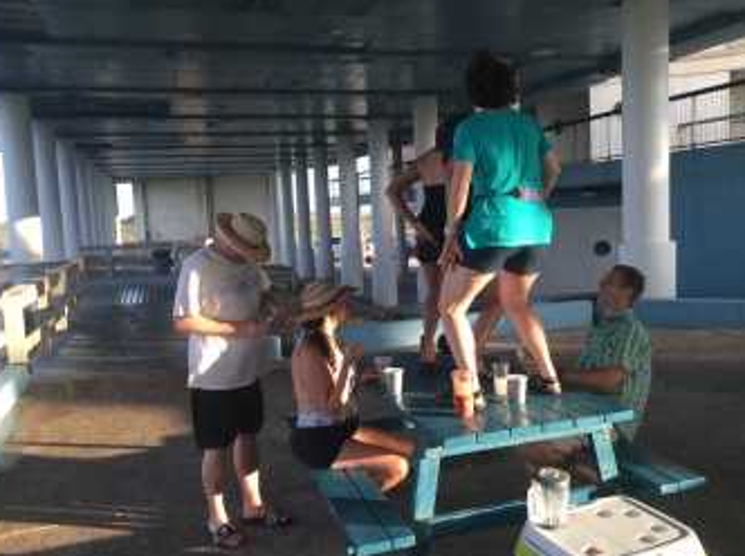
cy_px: 269
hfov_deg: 56.9
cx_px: 379
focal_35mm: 32
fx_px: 688
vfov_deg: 44.1
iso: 25
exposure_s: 1/120
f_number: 2.2
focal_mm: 4.15
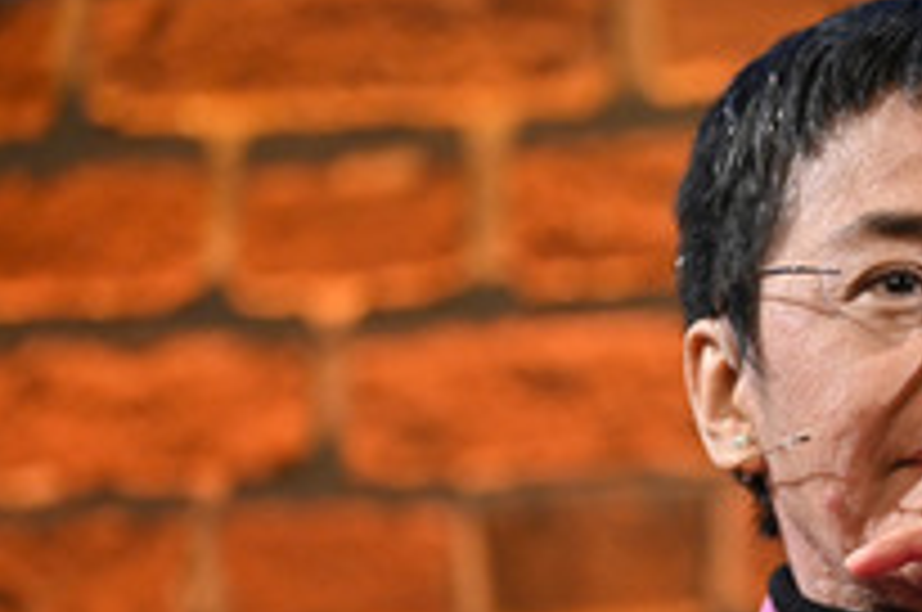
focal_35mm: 441
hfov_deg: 4.7
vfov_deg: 3.1
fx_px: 11277
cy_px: 576
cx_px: 974
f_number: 2.8
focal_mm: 200
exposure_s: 1/250
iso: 2500
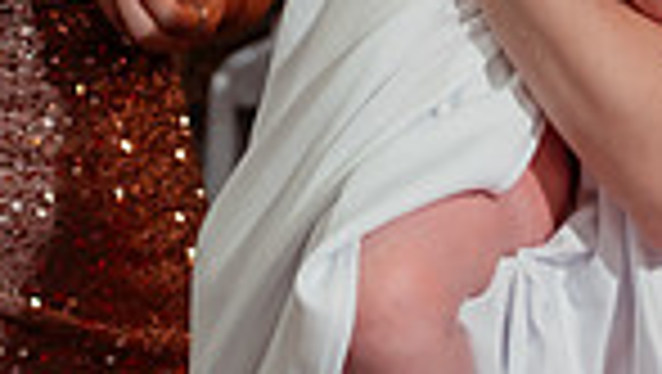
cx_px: 480
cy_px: -257
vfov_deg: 7.0
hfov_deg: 12.5
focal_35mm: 171
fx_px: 3004
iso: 1600
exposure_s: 1/250
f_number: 2.8
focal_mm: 35
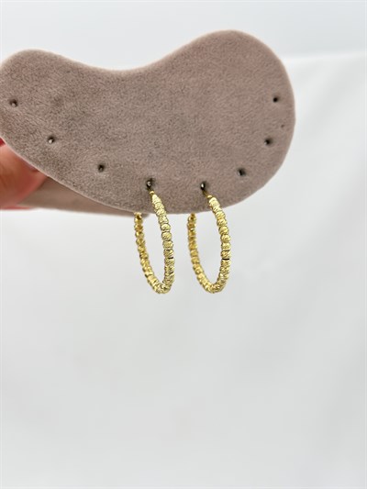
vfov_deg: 39.6
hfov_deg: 30.3
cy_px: 244
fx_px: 678
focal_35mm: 48
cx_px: 184
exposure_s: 1/690
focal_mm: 6.86
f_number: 1.8
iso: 64
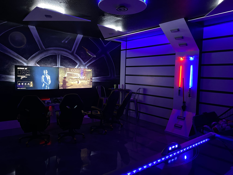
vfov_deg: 53.1
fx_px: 175
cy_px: 88
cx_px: 116
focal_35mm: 26
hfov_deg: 67.3
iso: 1000
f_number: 1.8
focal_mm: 4.25
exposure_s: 1/24
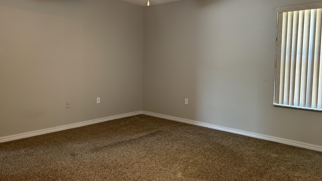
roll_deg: -0.7
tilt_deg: -2.8
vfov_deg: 40.1
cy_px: 77
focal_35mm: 29
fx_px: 248
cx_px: 164
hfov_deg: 66.1
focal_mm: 5.7
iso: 200
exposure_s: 1/60
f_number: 1.5
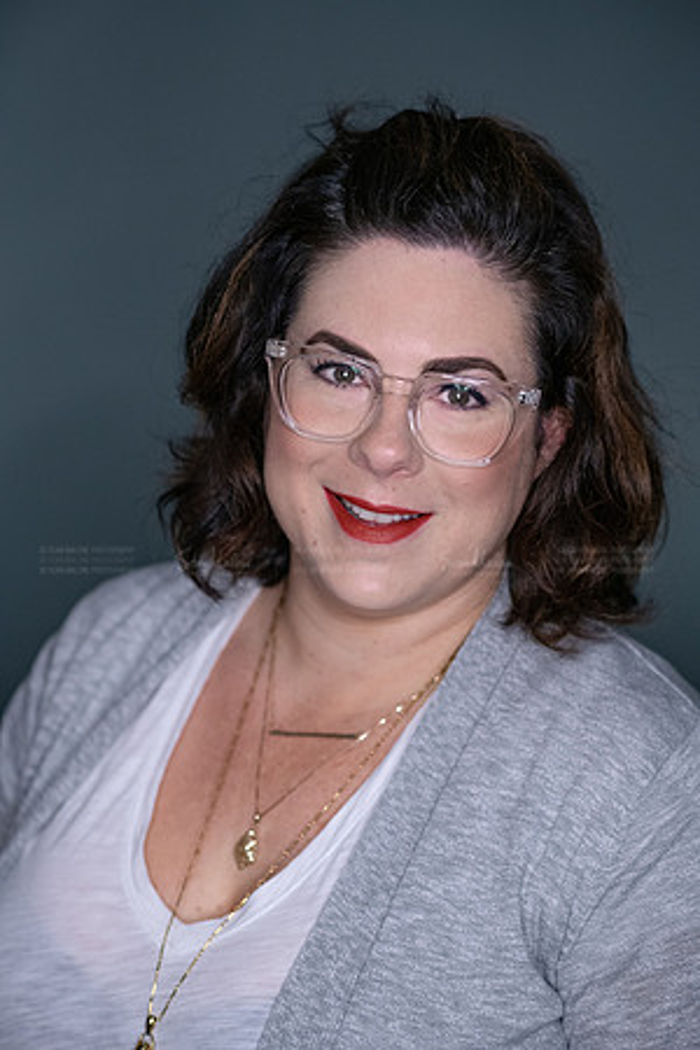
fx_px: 2479
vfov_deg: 23.9
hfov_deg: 16.1
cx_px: 350
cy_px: 525
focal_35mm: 85
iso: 1600
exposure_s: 1/160
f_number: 3.2
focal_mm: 85
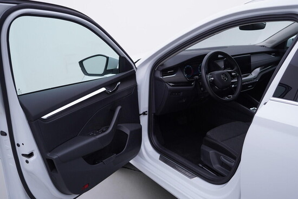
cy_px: 100
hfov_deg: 53.1
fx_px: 298
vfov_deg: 36.9
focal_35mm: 36
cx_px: 149
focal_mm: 24
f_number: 4
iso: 125
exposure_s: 1/60
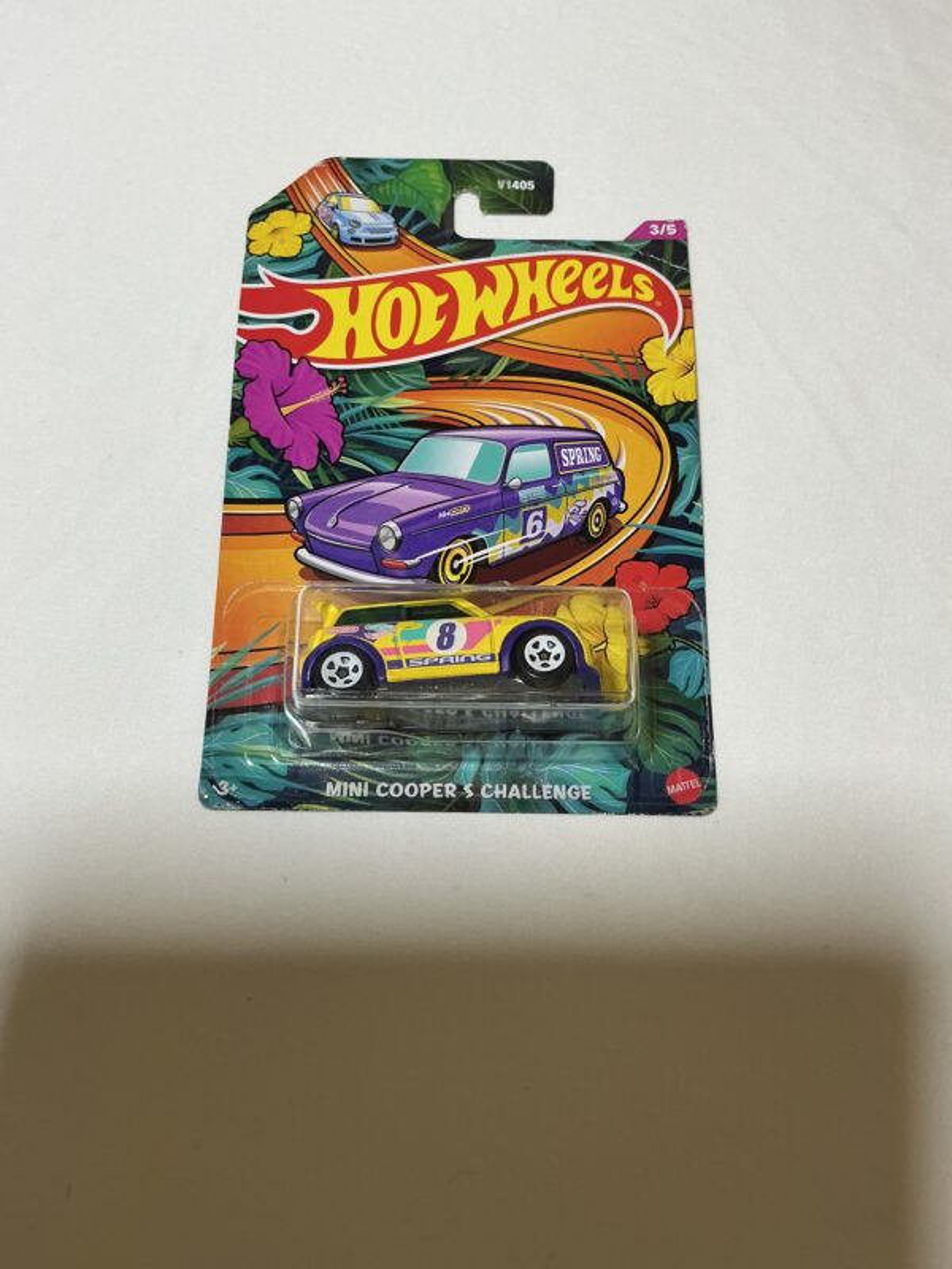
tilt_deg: -74.1
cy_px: 634
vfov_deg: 61.7
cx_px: 476
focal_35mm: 29
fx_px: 1063
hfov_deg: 48.2
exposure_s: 1/60
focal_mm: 3
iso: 100
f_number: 1.8
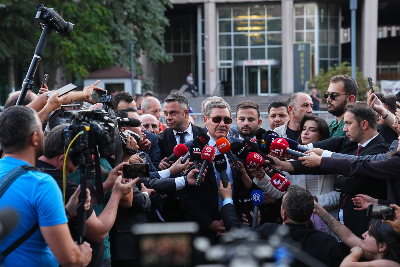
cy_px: 134
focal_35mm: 70
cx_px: 200
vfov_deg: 19.5
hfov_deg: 28.8
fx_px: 778
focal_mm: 70
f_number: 3.5
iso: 640
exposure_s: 1/320
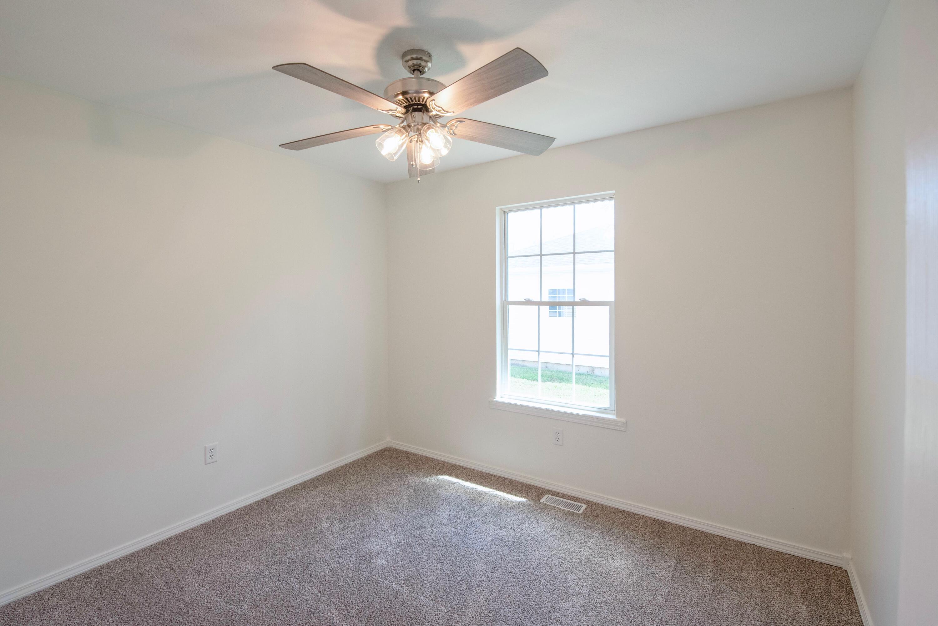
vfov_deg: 77.4
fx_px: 391
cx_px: 469
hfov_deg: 100.4
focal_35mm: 15
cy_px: 313
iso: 1600
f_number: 5.6
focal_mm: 15
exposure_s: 1/250
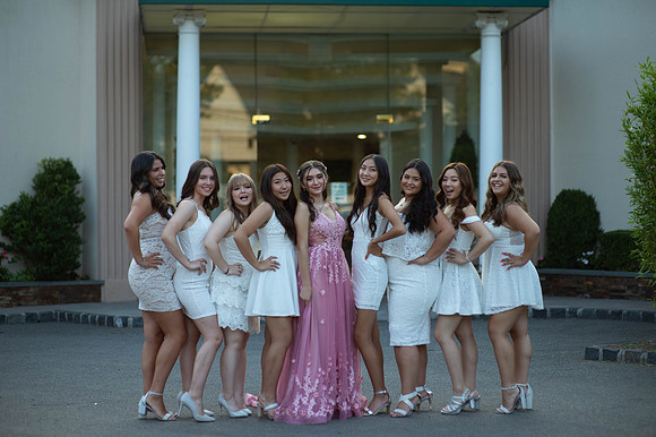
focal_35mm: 85
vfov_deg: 16.1
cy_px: 218
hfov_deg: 23.9
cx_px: 328
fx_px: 1548
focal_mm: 85
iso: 250
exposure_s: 1/1000
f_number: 2
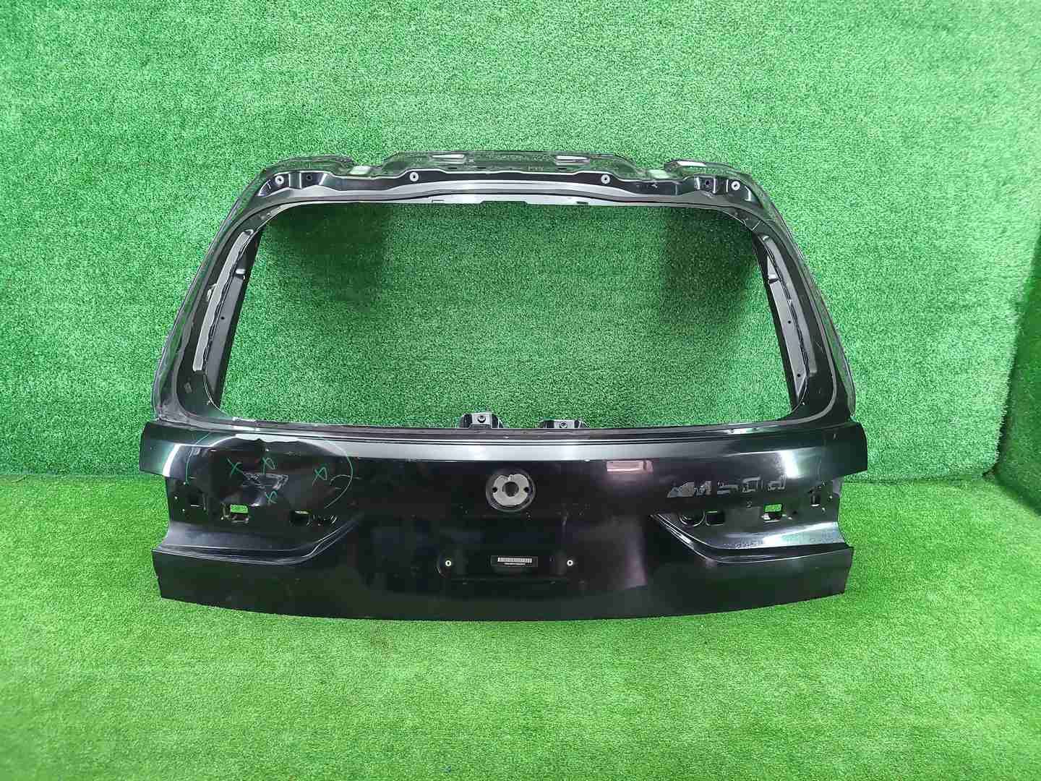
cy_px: 390
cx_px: 520
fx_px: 782
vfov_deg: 53.1
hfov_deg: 67.3
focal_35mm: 26
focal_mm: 5.4
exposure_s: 1/50
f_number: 1.8
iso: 353
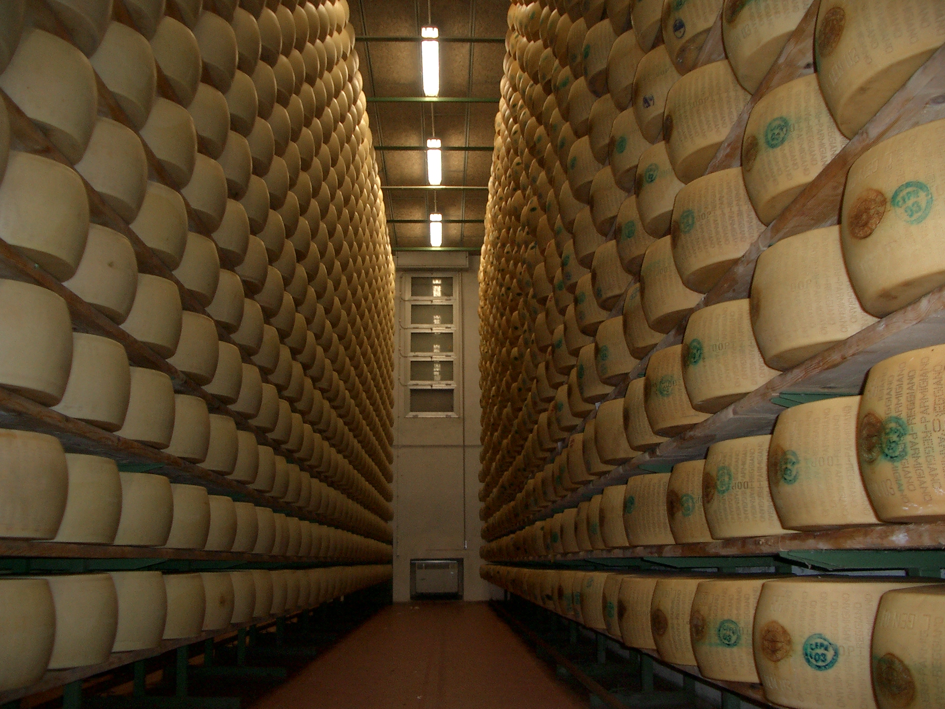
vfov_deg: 40.7
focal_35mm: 35
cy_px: 354
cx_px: 472
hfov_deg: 52.6
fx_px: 955
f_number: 2.6
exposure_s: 1/40
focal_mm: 5.8
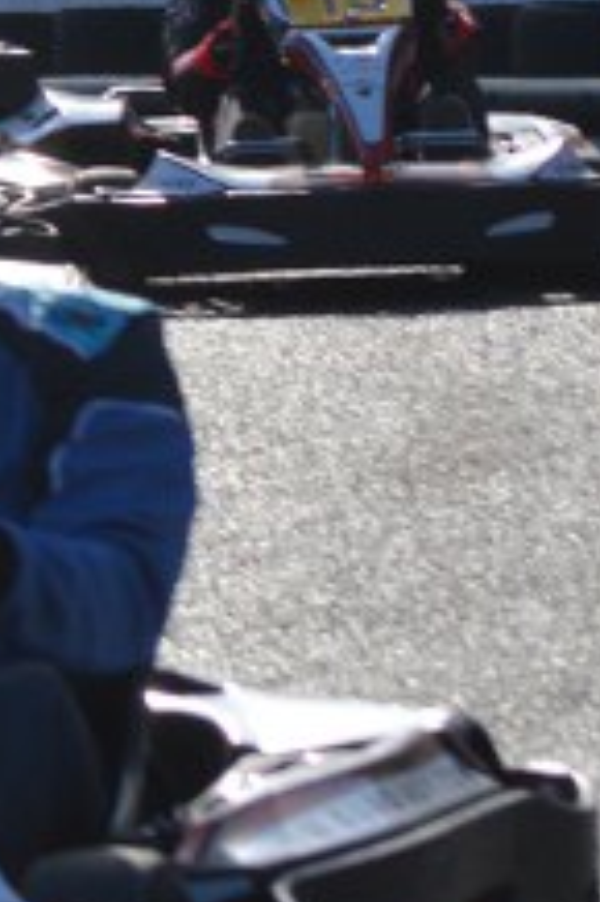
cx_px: -964
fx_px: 16550
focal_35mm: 661
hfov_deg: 2.1
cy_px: 103
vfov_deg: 3.1
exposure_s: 1/2000
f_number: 8
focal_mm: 80
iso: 400
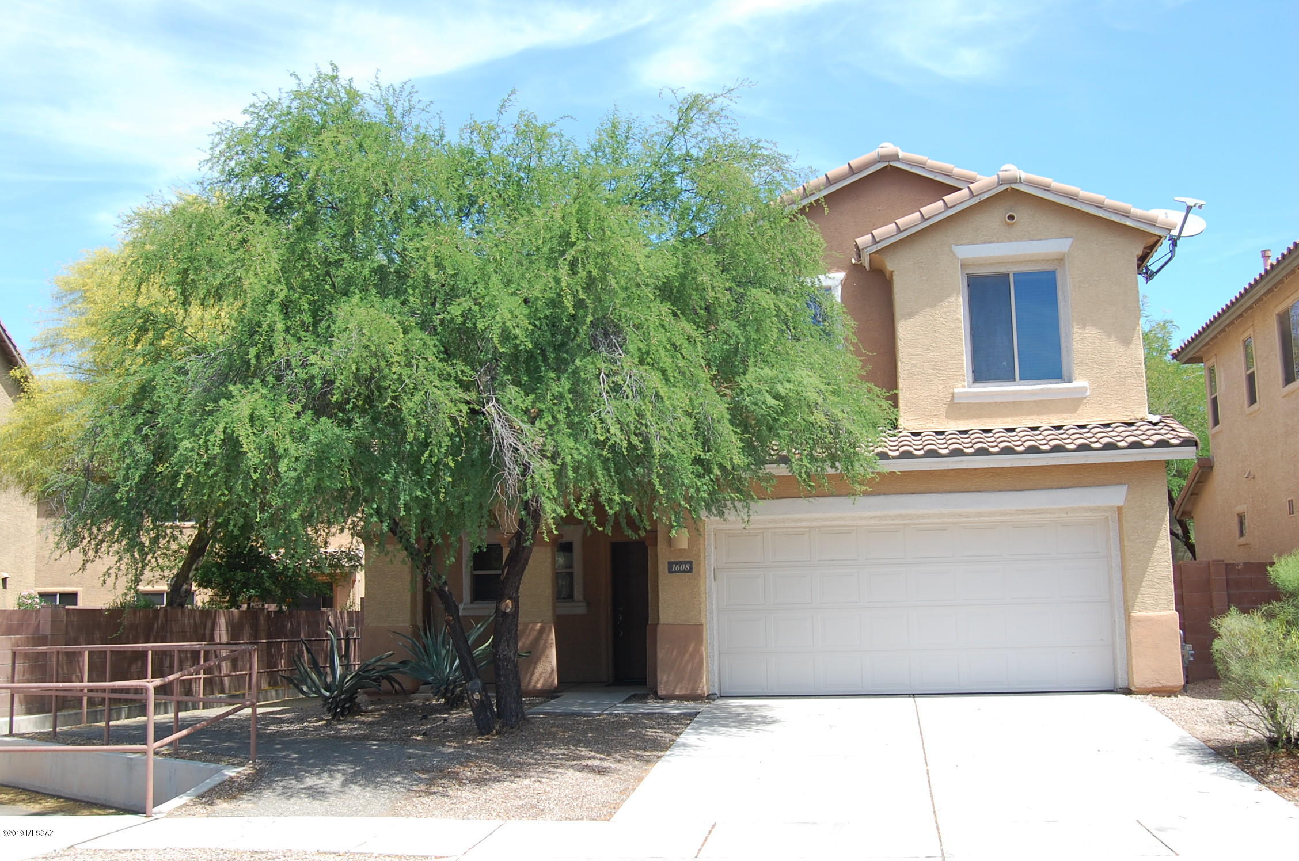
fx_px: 1297
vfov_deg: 36.7
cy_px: 430
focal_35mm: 36
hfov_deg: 53.2
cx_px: 650
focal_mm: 24
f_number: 7.1
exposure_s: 1/200
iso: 200
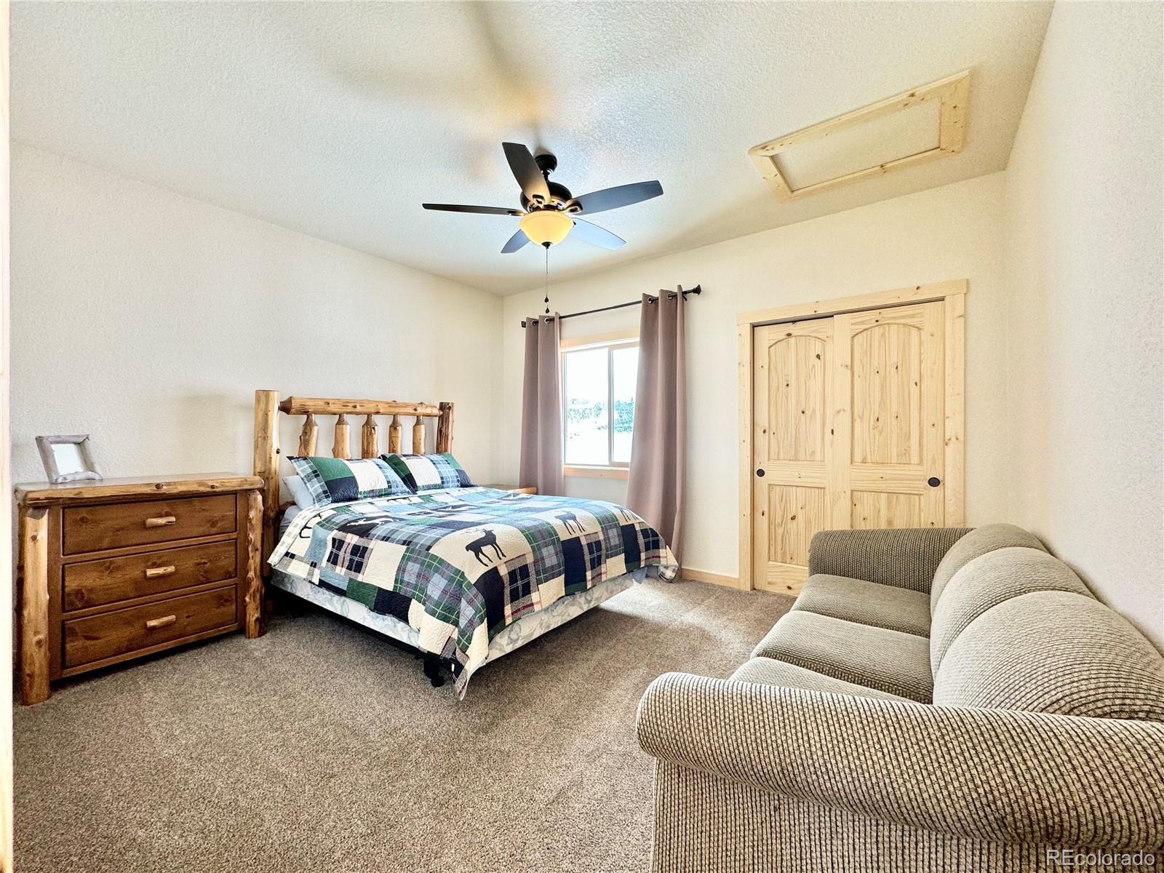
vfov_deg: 85.7
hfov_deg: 102.1
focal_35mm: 14
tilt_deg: -0.5
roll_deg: -0.1
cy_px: 436
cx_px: 582
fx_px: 471
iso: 100
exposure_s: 1/120
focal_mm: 2.22
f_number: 2.2
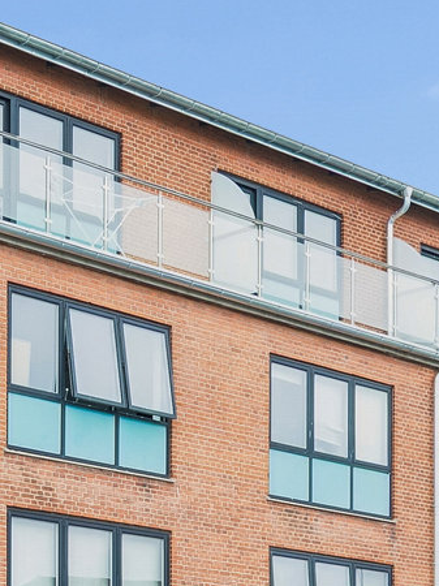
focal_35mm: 109
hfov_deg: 13.5
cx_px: 68
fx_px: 1845
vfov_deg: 16.9
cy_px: 789
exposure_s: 1/80
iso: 200
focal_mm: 17
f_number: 10
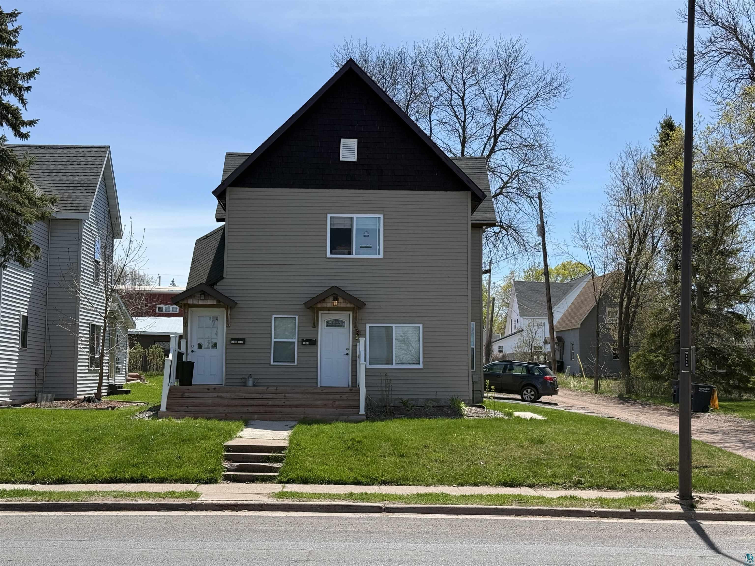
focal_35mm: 48
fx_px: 1047
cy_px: 283
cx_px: 378
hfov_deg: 39.7
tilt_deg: +4.3
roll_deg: -0.8
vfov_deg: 30.3
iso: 64
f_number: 1.78
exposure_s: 1/4329
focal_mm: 6.76
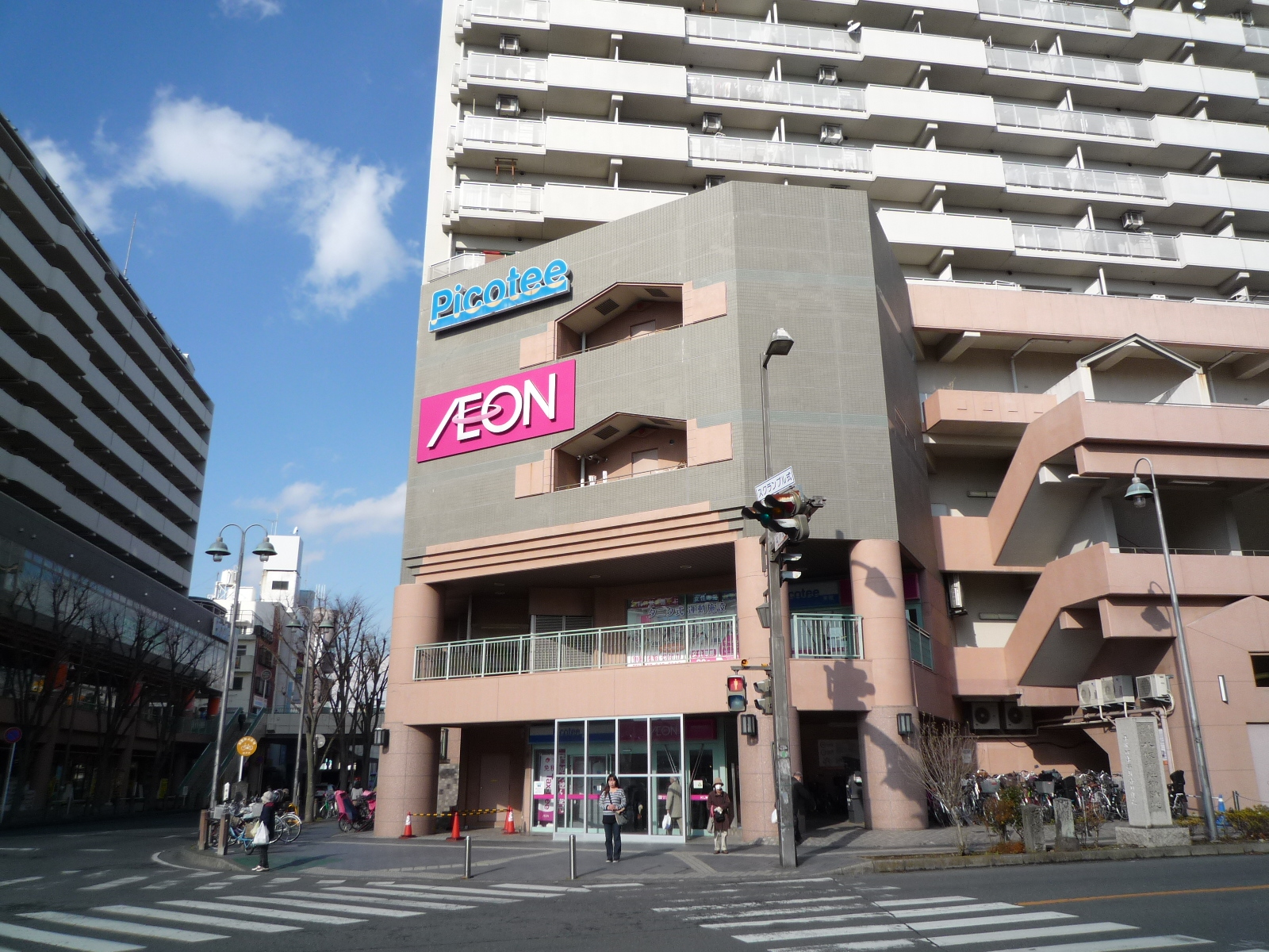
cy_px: 476
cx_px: 634
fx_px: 916
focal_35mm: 25
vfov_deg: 54.9
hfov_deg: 69.4
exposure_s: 1/800
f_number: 4
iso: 100
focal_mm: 4.4
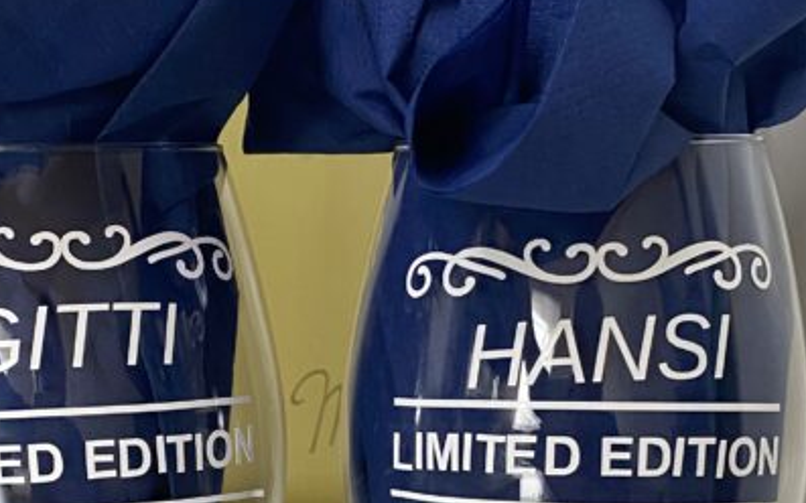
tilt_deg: -12.5
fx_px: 1559
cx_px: 325
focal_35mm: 71
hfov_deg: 28.9
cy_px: 558
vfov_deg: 17.7
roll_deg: -0.3
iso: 125
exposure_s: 1/97
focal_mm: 4.25
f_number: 1.8
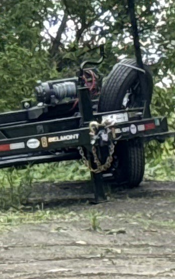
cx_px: -404
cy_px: 74
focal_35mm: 370
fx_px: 2819
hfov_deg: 3.5
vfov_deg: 5.7
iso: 64
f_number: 1.78
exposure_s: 1/819
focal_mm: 6.76
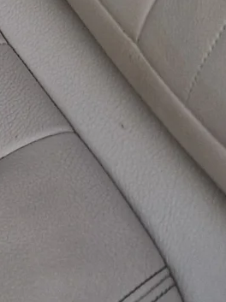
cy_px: -207
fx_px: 1456
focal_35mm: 167
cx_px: -312
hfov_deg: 8.2
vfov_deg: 11.2
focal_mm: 6.4
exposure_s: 1/180
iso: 50
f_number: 1.8
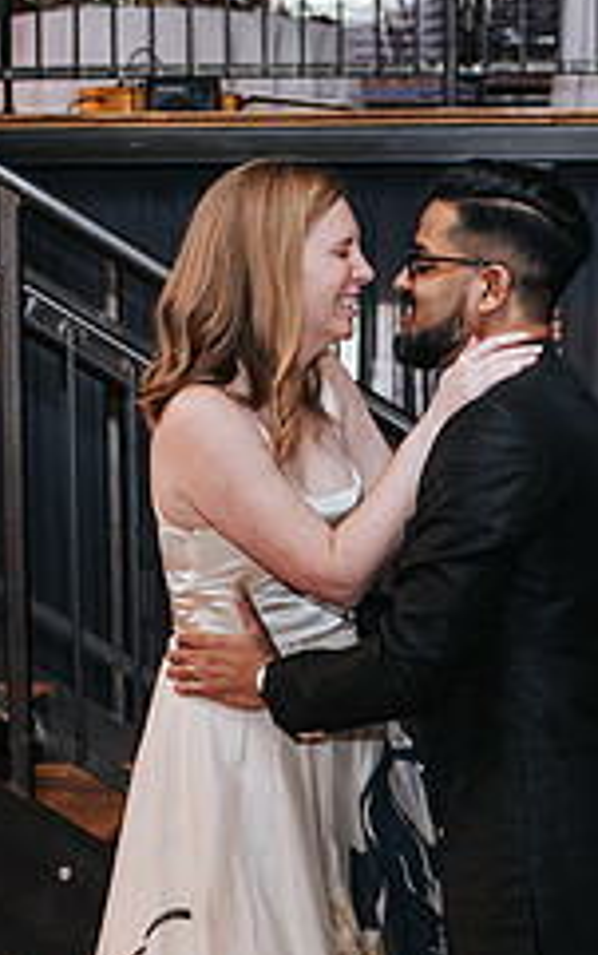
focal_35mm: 101
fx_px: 2629
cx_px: 430
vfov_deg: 20.3
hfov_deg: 12.9
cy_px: 766
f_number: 3.2
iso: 800
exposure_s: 1/200
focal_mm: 35
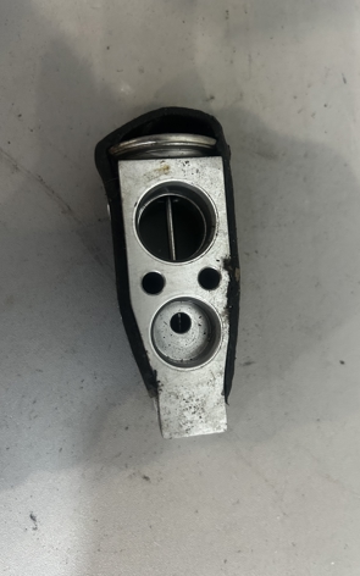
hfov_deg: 44.5
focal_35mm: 28
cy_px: 288
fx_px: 440
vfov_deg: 66.5
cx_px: 195
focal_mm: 5.7
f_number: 1.5
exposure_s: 1/50
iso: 500
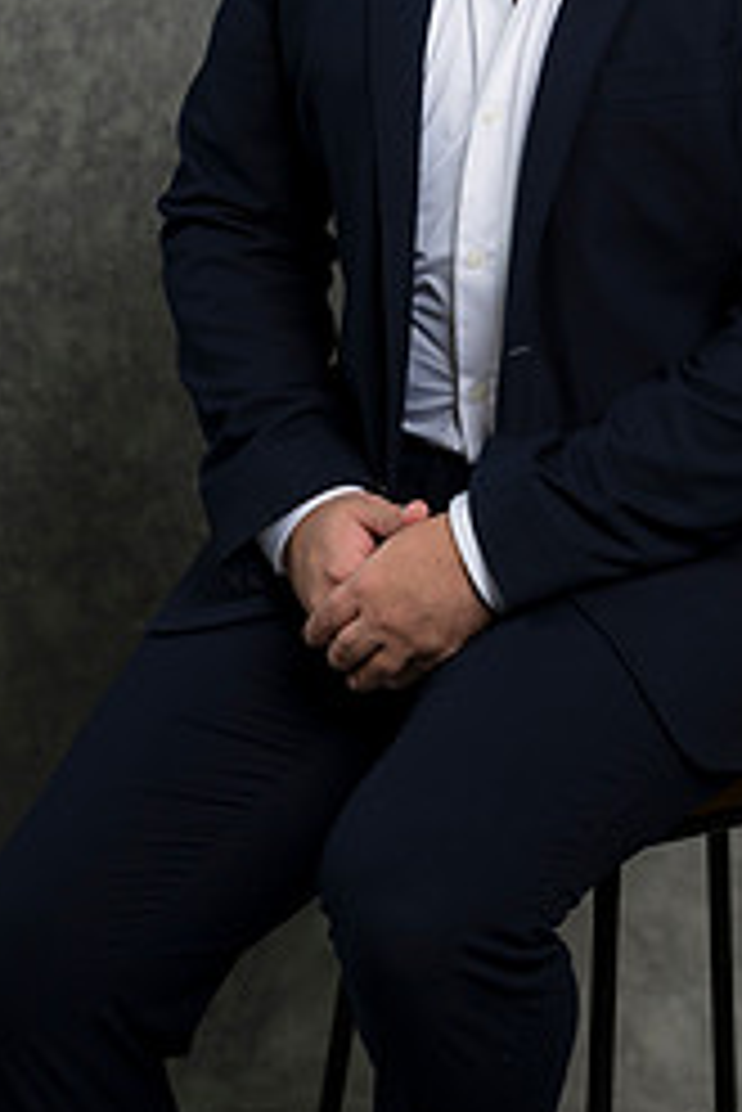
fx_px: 4785
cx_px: 495
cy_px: 135
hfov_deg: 8.9
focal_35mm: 155
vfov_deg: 13.1
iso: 125
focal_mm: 85
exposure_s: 1/200
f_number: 5
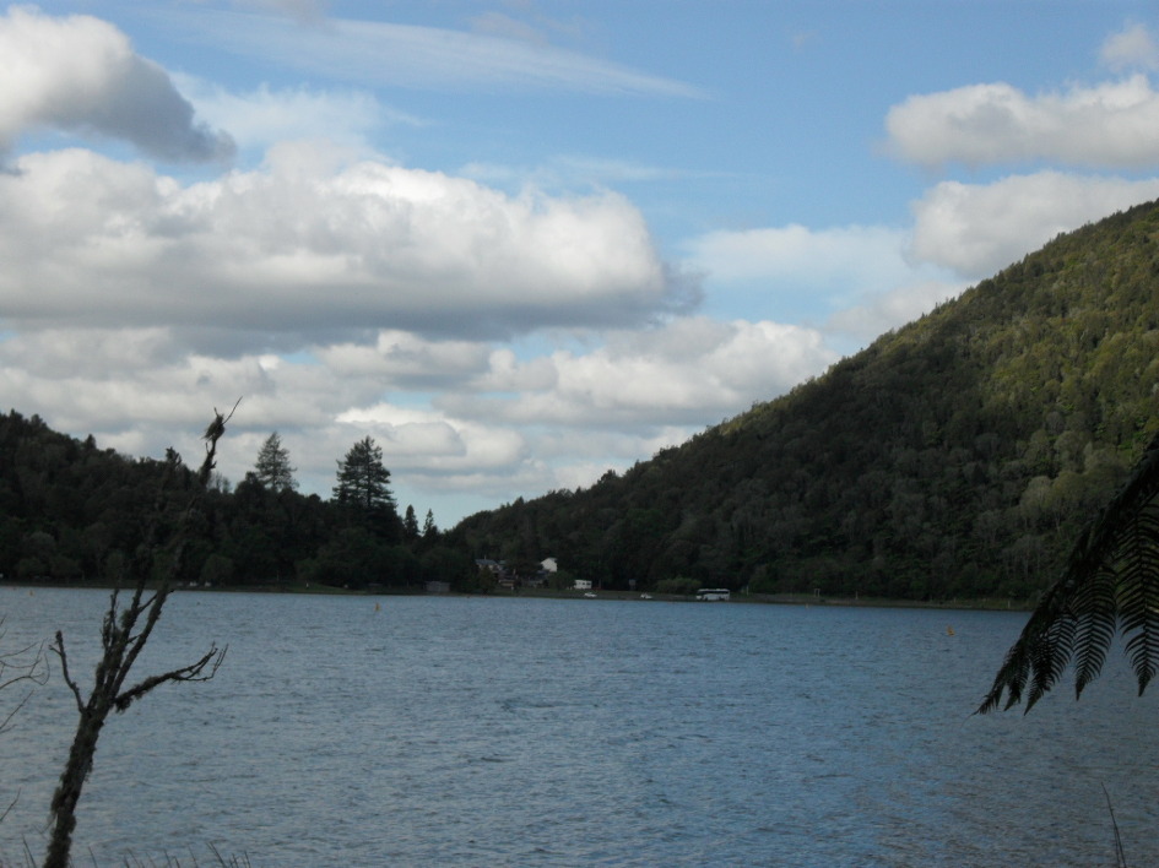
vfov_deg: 18.4
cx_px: 580
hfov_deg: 24.4
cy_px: 434
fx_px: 2678
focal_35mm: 80
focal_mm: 14.1
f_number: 14.3
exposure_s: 1/90
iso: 100
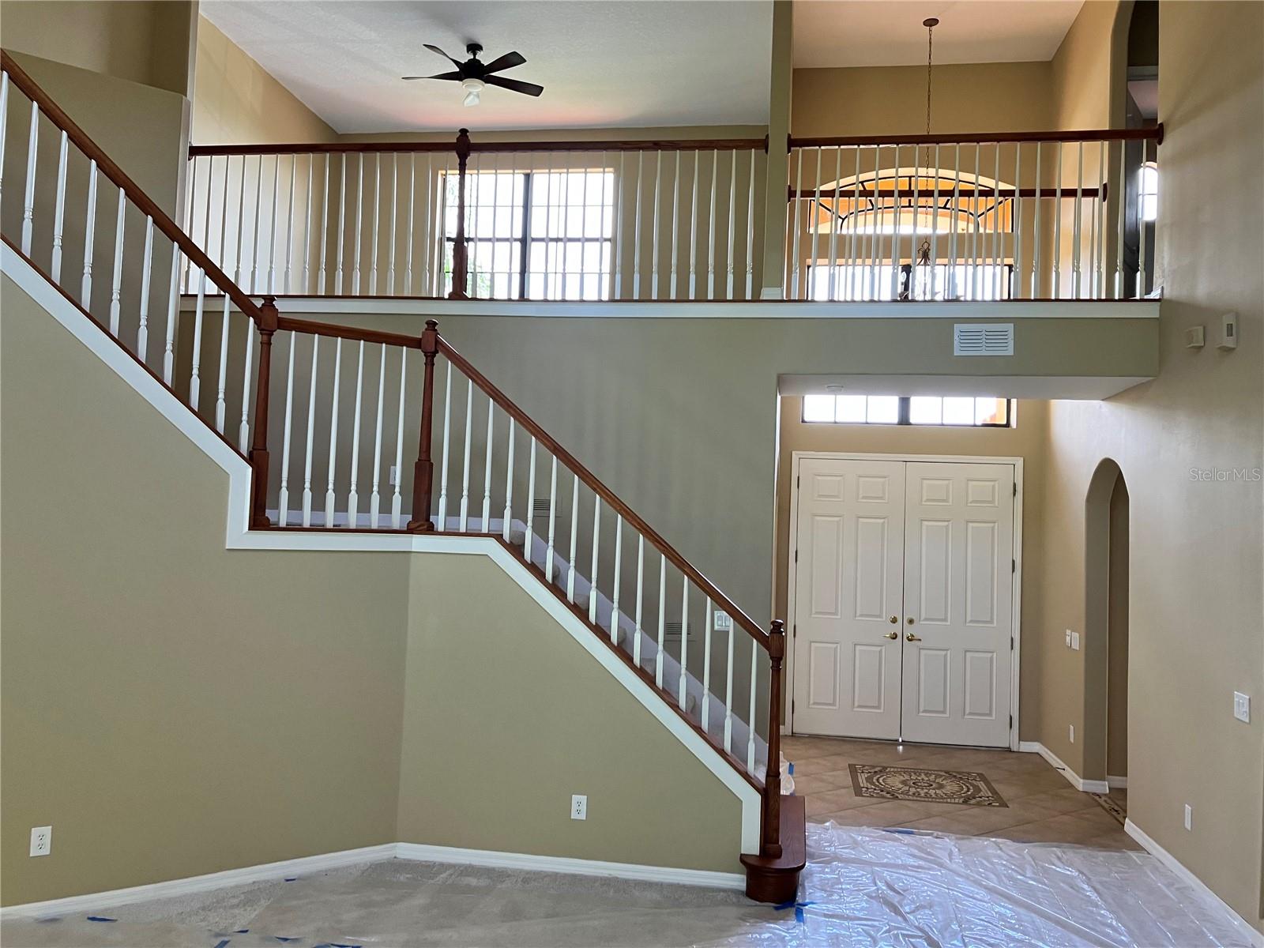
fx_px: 1022
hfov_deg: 63.4
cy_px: 474
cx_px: 632
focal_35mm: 28
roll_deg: -2.5
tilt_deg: +3.3
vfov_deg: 49.7
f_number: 1.8
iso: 64
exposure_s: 1/60
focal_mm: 3.99
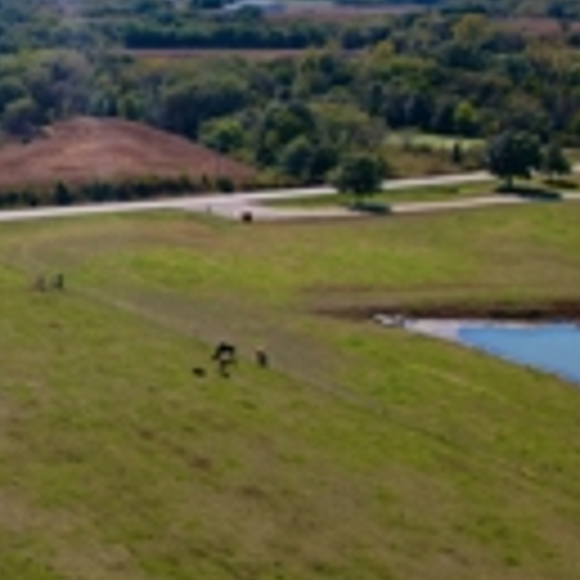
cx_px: -94
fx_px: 1232
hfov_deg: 24.3
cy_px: 301
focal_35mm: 65
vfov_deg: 26.5
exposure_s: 1/160
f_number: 2.8
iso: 100
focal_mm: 8.38
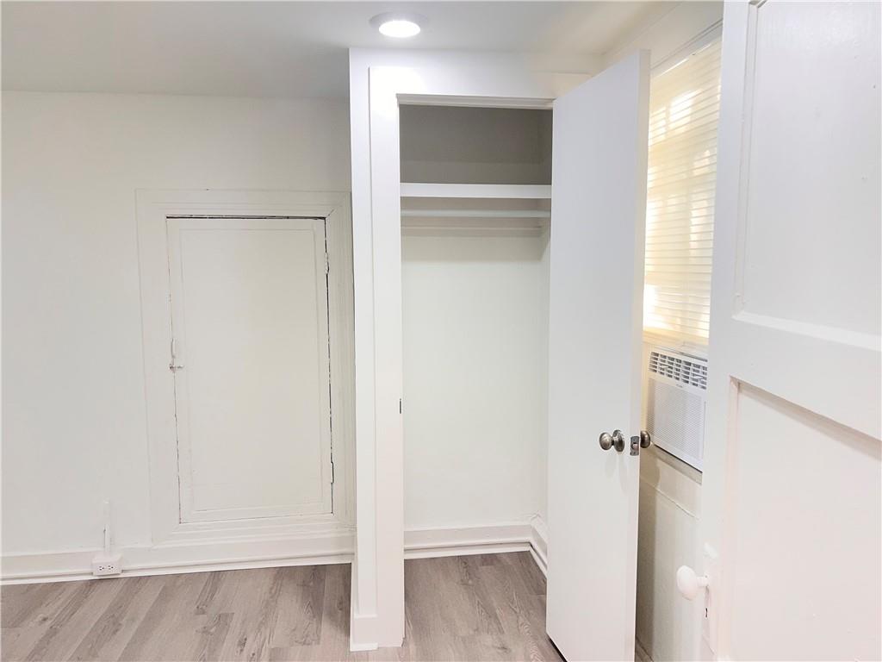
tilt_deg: -5.8
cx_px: 441
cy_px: 331
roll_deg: -0.4
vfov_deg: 53.1
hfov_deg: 67.3
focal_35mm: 26
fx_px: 662
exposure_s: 1/120
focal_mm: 5.7
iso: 64
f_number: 1.5
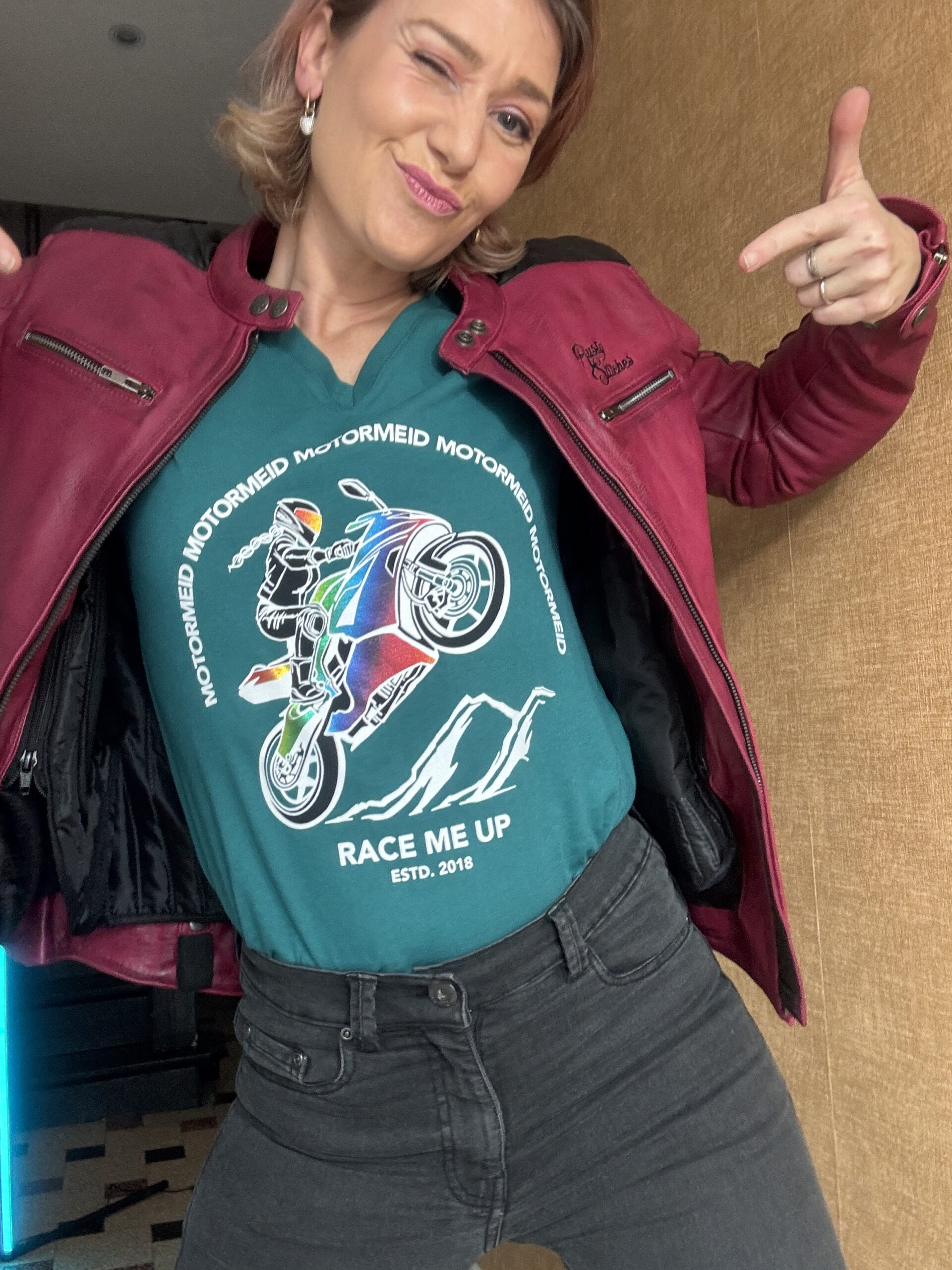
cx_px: 476
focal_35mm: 30
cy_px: 635
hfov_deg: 46.8
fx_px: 1100
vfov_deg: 60.0
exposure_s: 1/50
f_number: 1.9
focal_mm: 2.69
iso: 100
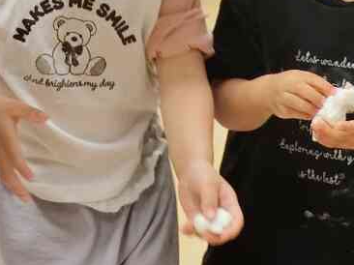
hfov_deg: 12.0
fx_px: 1676
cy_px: 58
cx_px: 133
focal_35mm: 164
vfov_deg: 9.0
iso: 250
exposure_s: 1/60
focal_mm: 10.7
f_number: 5
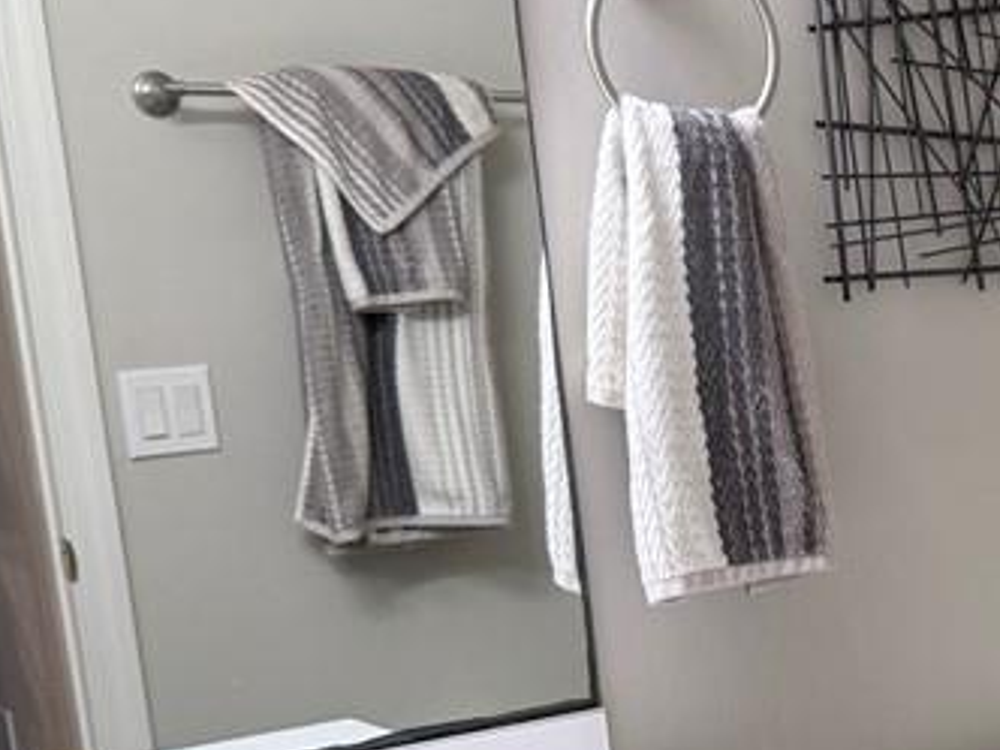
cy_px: 651
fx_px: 2138
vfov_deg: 19.6
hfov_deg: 23.8
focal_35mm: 74
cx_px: 1220
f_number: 1.78
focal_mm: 6.76
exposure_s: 1/60
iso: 100
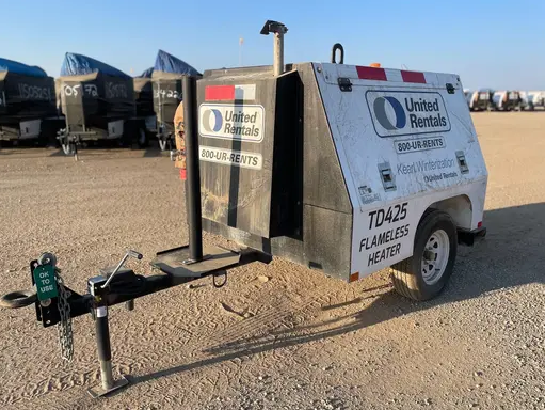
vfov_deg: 49.8
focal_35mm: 28
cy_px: 216
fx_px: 441
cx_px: 268
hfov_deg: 63.4
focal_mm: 4.2
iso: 50
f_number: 1.6
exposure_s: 1/2353
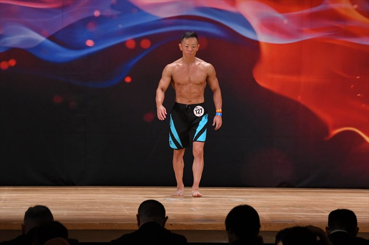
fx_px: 2305
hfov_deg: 9.2
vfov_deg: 6.1
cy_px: 122
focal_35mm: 225
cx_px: 184
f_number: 5.6
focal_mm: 150
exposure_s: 1/400
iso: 3200
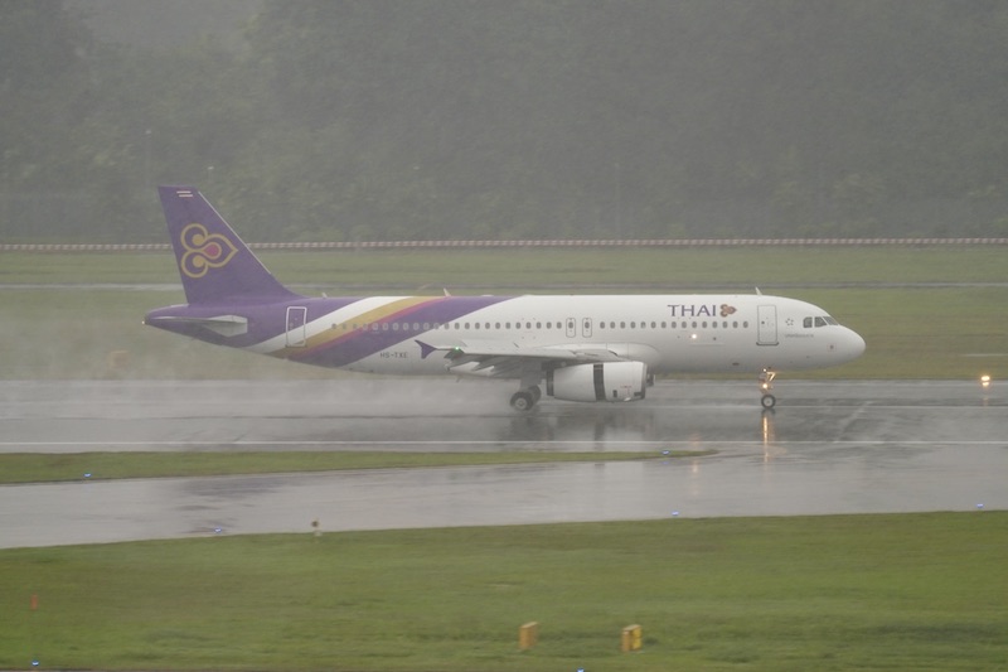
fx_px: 8398
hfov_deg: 6.9
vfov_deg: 4.6
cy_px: 336
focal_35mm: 300
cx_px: 504
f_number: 5.6
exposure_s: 1/200
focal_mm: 300
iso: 250
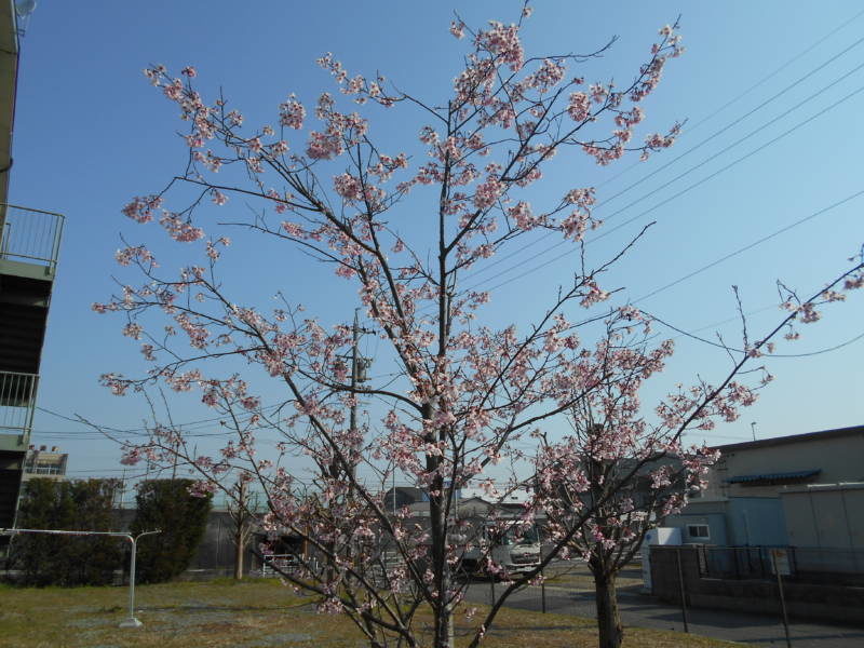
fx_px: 649
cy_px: 324
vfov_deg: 53.1
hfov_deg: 67.3
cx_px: 432
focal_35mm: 26
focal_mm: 4.6
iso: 80
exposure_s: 1/1600
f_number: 3.2
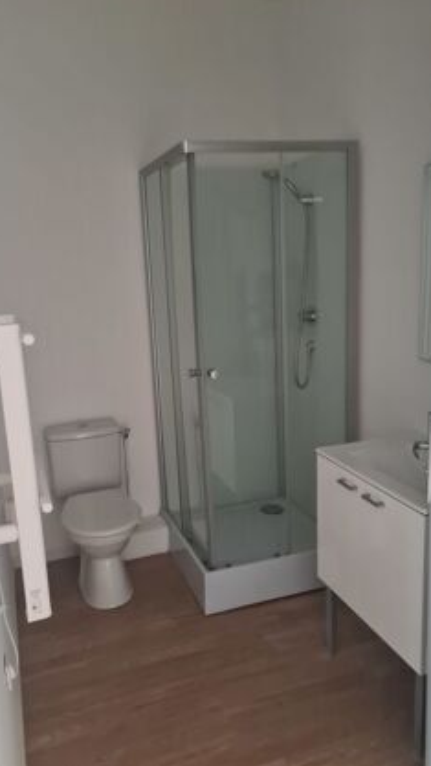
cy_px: 377
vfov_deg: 66.0
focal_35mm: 29
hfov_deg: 40.2
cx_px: 224
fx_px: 588
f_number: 1.8
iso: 640
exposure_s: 1/50
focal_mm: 5.4
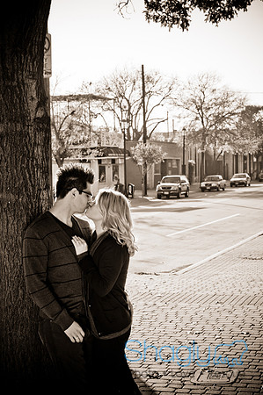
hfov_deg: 18.9
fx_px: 791
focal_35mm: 72
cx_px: 132
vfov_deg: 28.1
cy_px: 198
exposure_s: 1/250
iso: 200
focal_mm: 48
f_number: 9
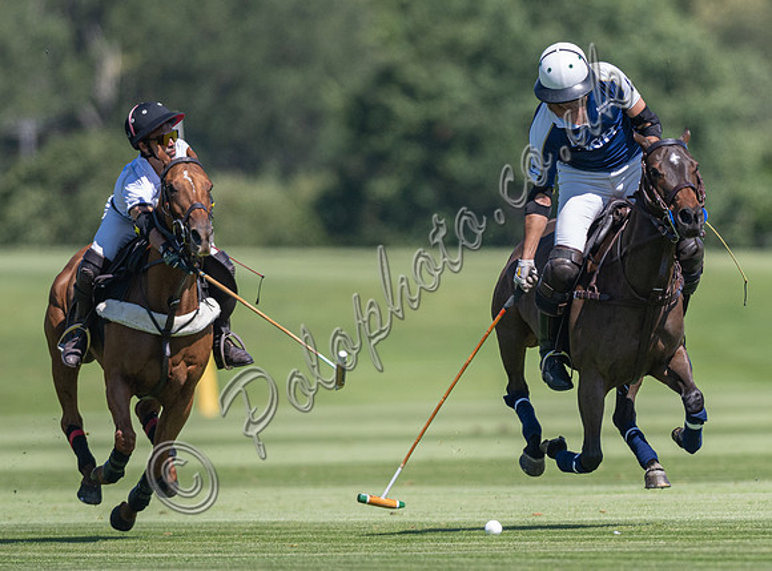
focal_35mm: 887
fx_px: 19684
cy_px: 372
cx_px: 648
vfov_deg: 1.7
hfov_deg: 2.2
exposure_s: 1/5000
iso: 400
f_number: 3.5
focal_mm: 400
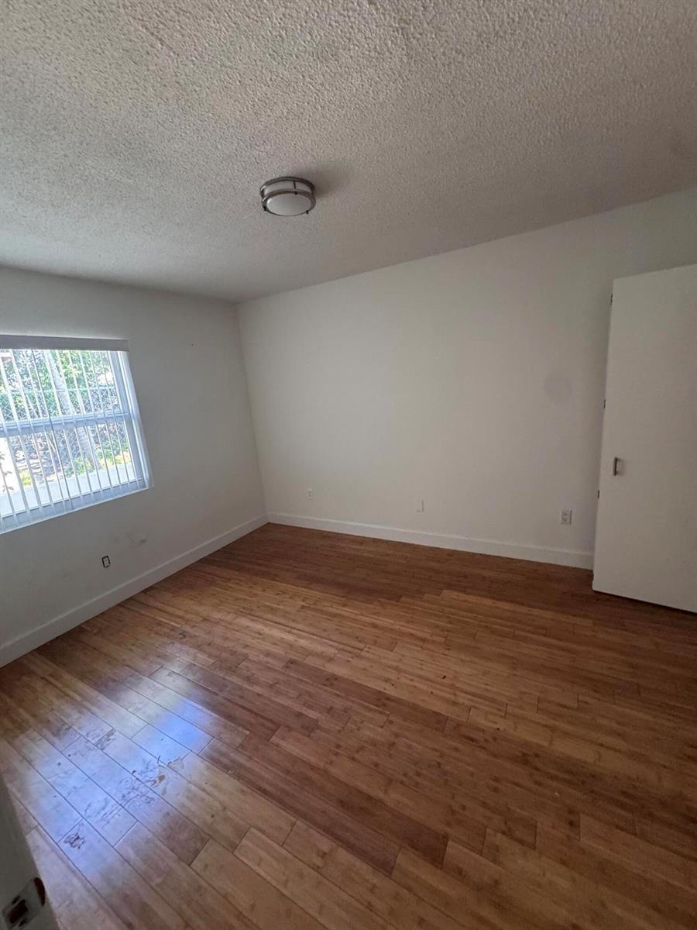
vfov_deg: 102.1
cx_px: 348
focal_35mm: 14
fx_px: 376
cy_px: 465
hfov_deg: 85.7
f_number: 2.2
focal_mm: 2.22
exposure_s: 1/60
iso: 500
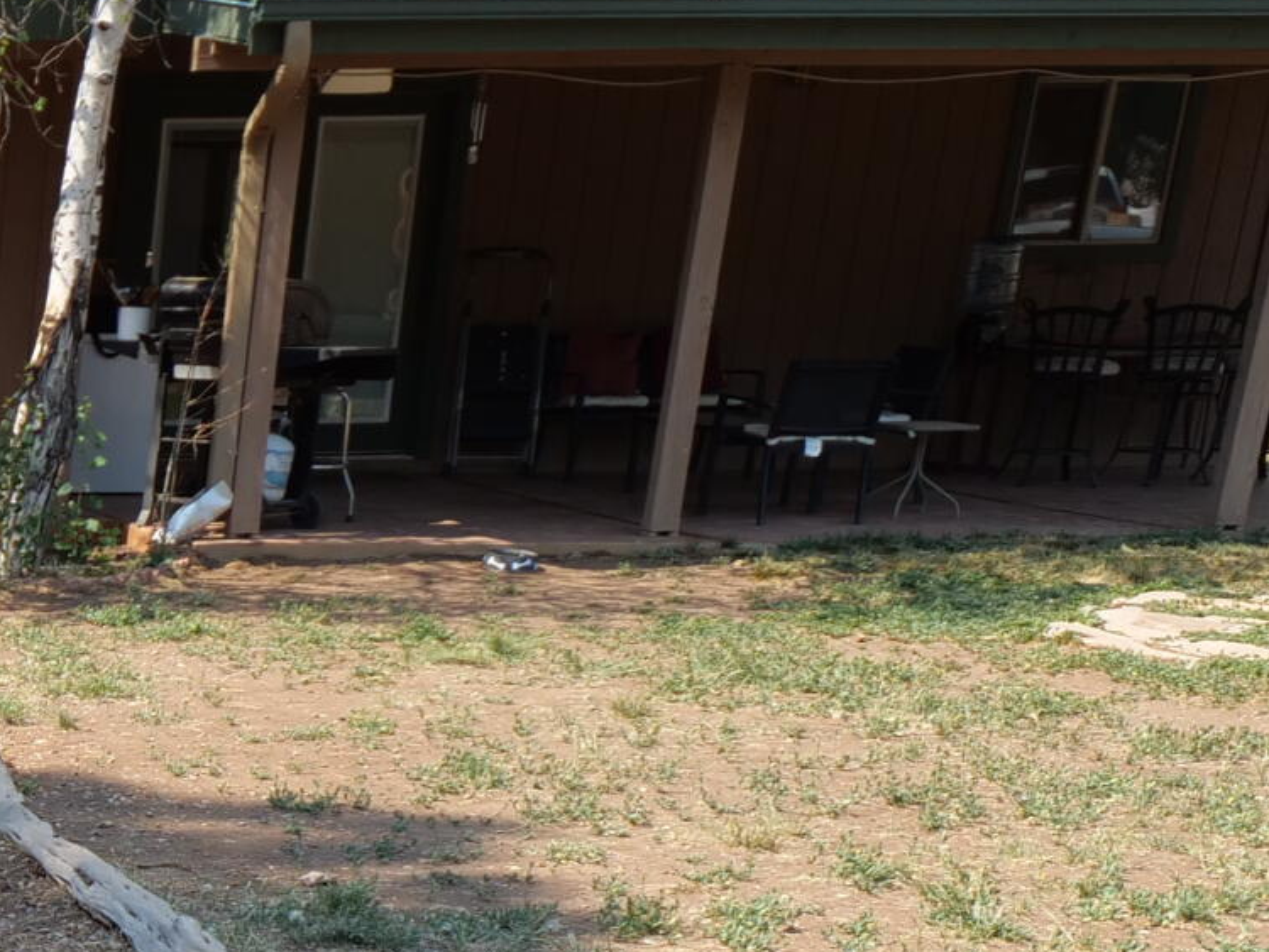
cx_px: -687
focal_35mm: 72
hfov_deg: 21.9
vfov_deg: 18.4
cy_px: 1376
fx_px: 2640
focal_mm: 9
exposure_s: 1/800
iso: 200
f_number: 3.5
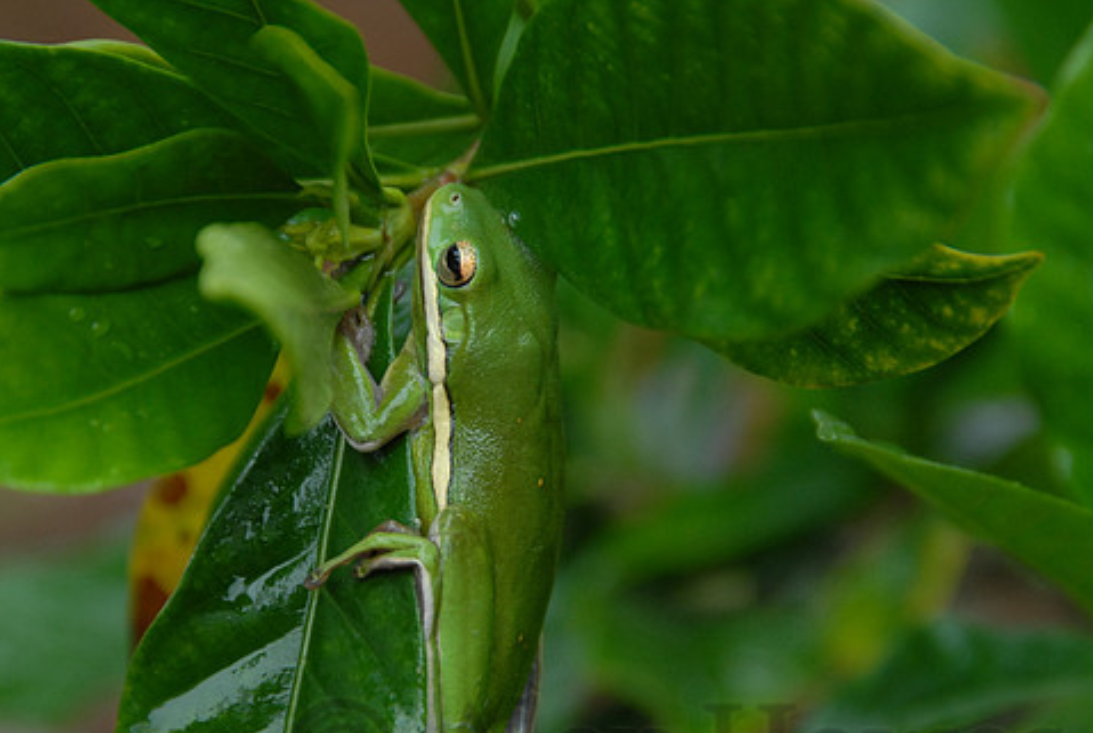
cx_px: 472
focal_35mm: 363
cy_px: 424
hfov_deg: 5.7
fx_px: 11038
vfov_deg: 3.8
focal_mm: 200
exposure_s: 1/50
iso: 400
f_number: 6.3
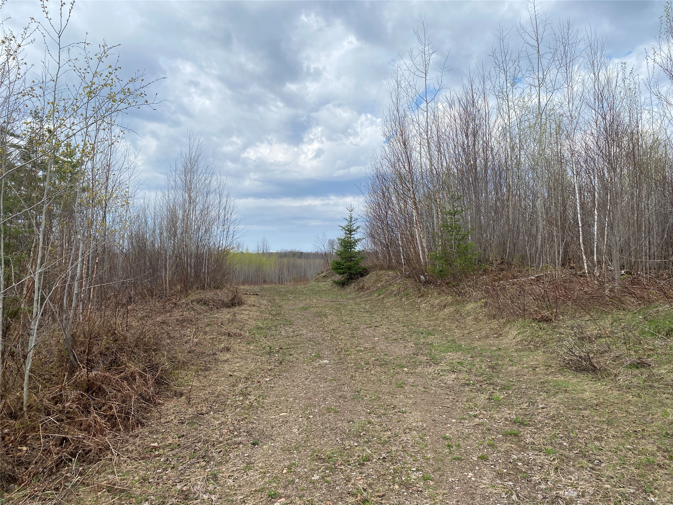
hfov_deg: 67.3
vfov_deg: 53.1
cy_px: 252
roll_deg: -1.1
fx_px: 505
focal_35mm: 26
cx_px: 336
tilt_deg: +1.6
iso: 32
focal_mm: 4.25
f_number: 1.8
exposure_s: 1/2890
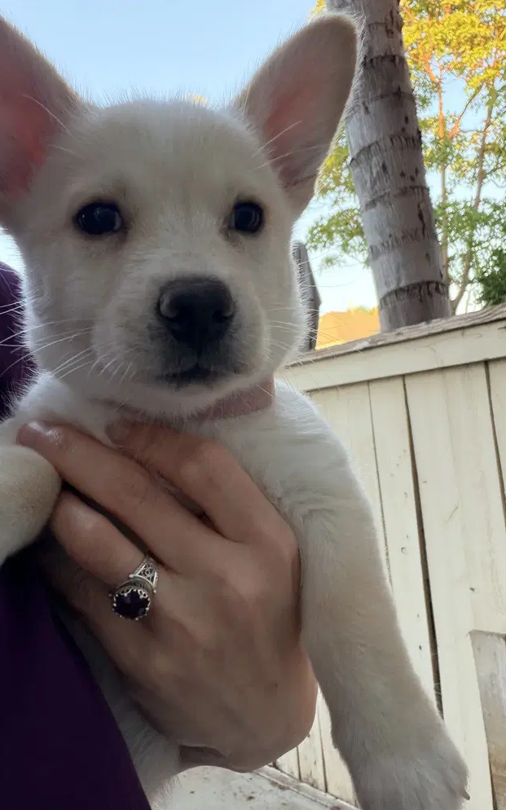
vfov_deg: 59.7
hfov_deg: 39.3
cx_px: 211
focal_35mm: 32
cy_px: 407
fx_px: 706
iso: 50
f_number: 1.9
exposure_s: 1/155
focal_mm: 2.71
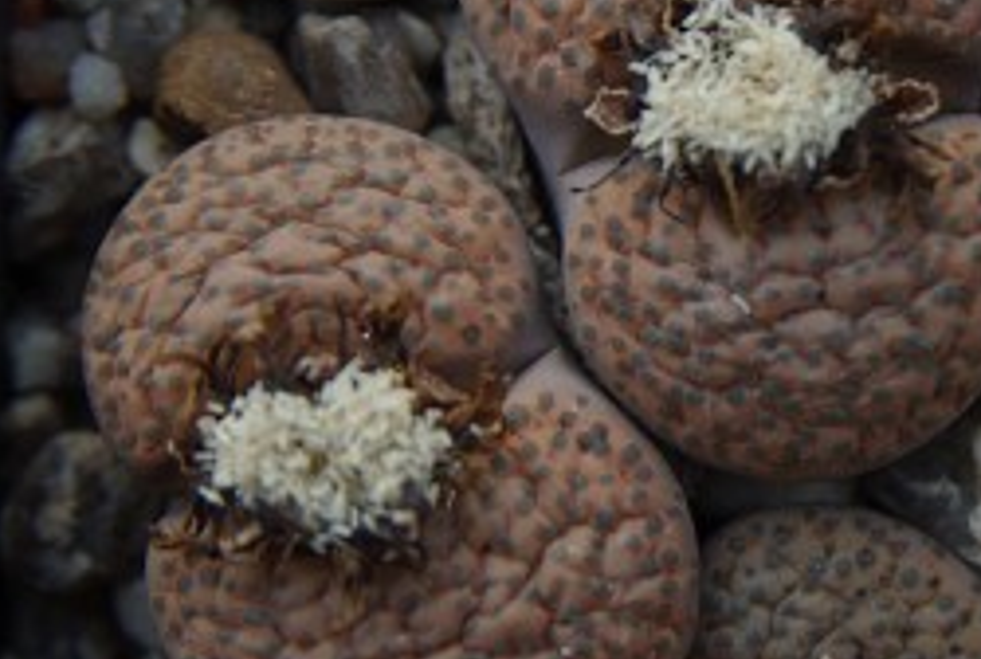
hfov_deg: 9.7
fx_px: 5736
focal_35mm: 210
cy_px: 316
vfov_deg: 6.6
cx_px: 973
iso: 200
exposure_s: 1/90
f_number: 5.6
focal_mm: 70
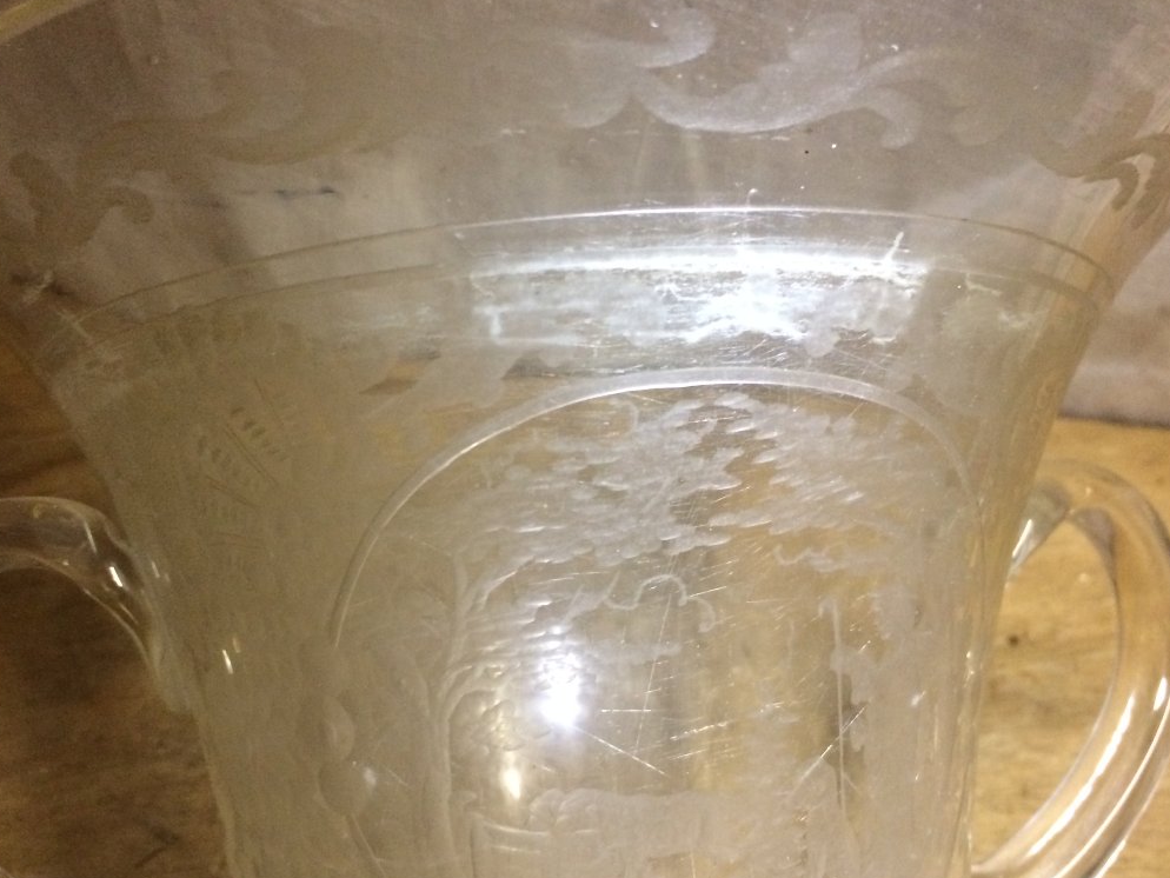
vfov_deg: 40.6
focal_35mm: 35
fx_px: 1183
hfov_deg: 52.6
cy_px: 501
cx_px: 538
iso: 250
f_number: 2.2
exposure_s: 1/25
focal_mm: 4.15
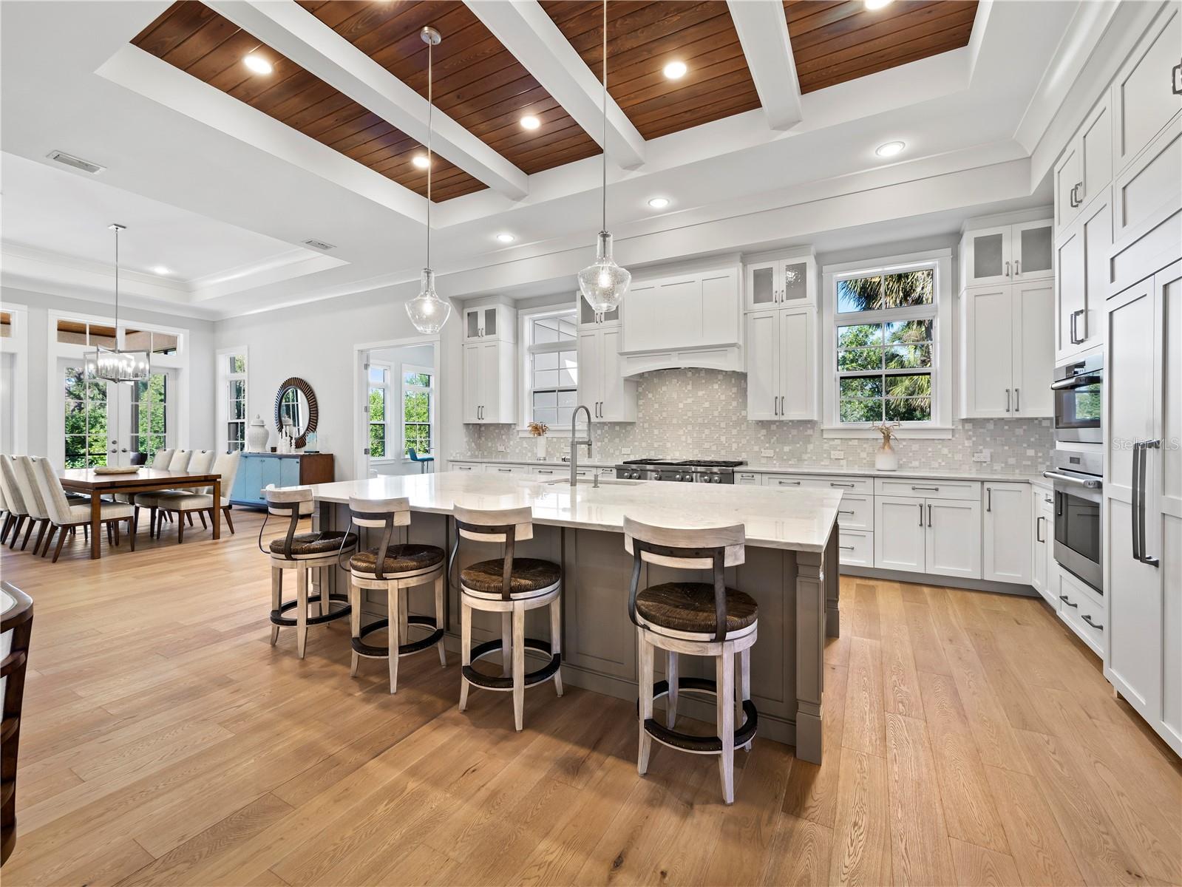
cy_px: 444
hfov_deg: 102.1
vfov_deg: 85.7
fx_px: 478
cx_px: 591
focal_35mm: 14
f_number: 7.1
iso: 400
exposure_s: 1/5
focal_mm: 7
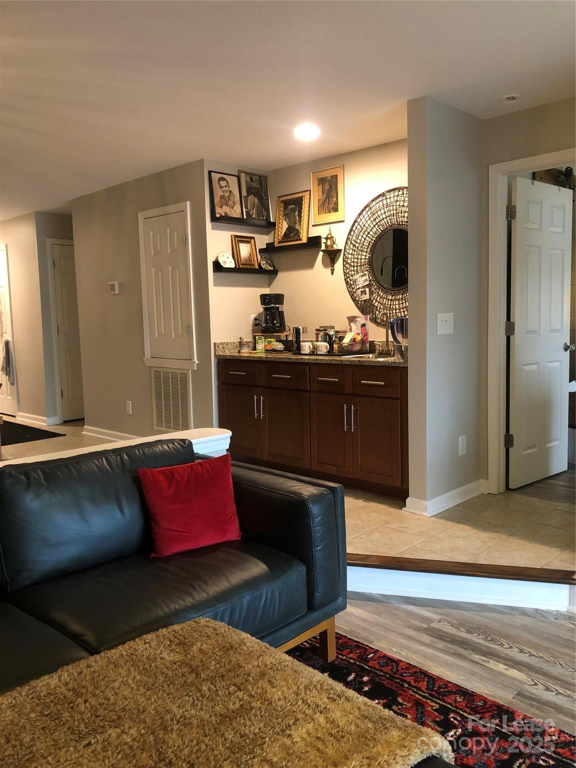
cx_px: 288
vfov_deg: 63.4
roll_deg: +1.2
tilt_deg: -6.5
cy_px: 384
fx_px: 621
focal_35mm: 28
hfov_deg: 49.7
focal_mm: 3.99
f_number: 1.8
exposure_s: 1/10
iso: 100
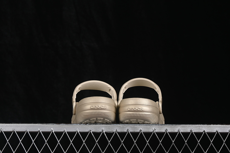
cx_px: 115
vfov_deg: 18.2
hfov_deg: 27.0
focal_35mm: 75
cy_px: 76
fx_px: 479
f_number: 8
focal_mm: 50
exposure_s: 1/80
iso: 160
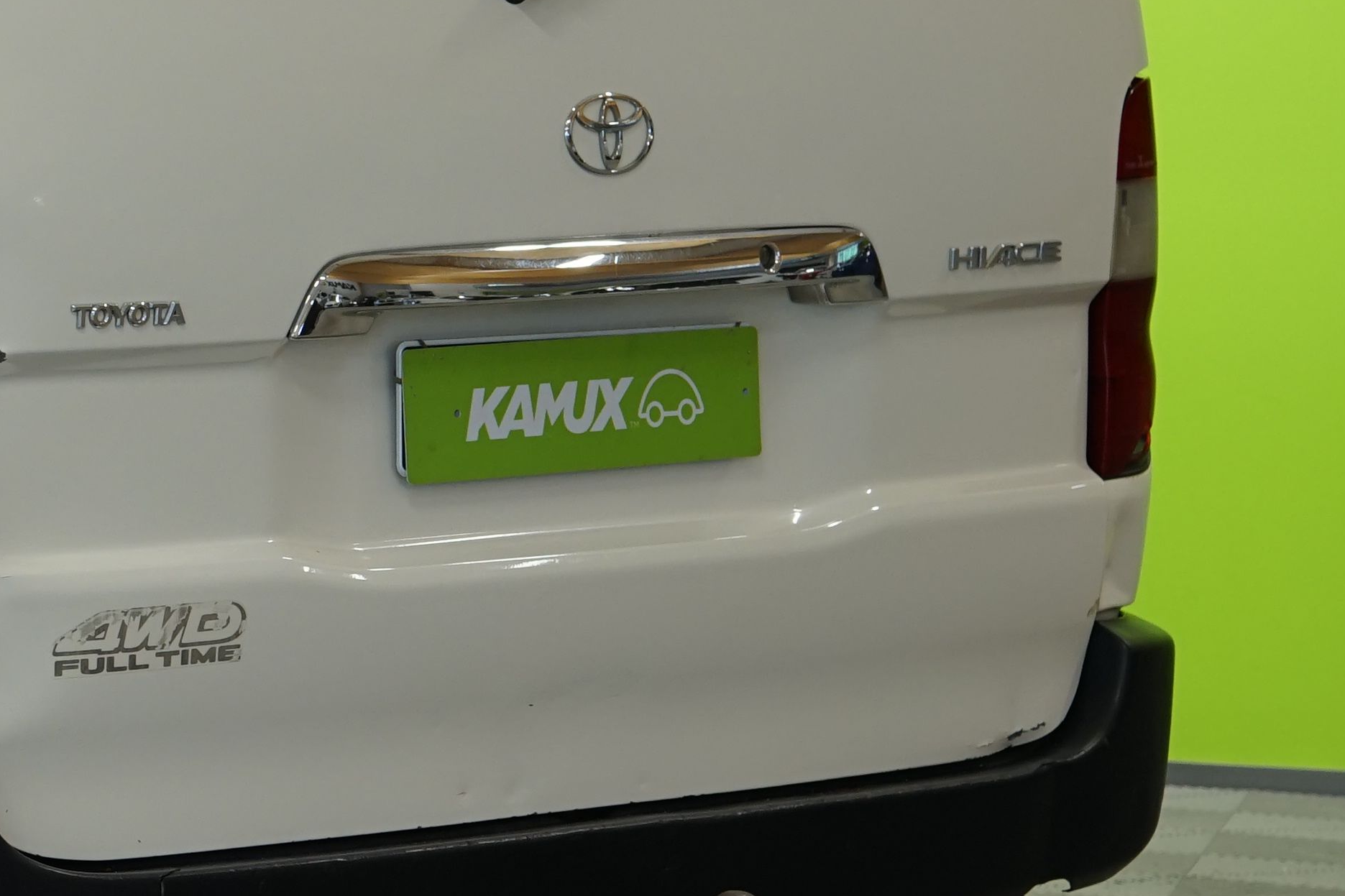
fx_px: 6948
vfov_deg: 7.4
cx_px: -664
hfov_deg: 10.7
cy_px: 202
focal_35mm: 186
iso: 500
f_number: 5.6
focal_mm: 58
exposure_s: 1/15
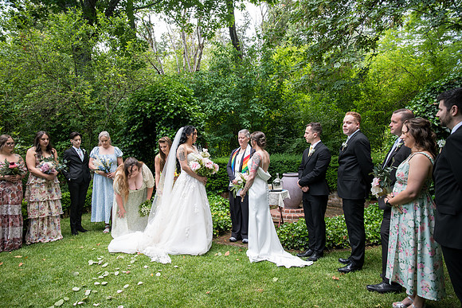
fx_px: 308
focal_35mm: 24
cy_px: 154
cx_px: 231
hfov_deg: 73.7
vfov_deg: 53.2
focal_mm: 24
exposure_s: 1/400
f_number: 3.5
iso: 640
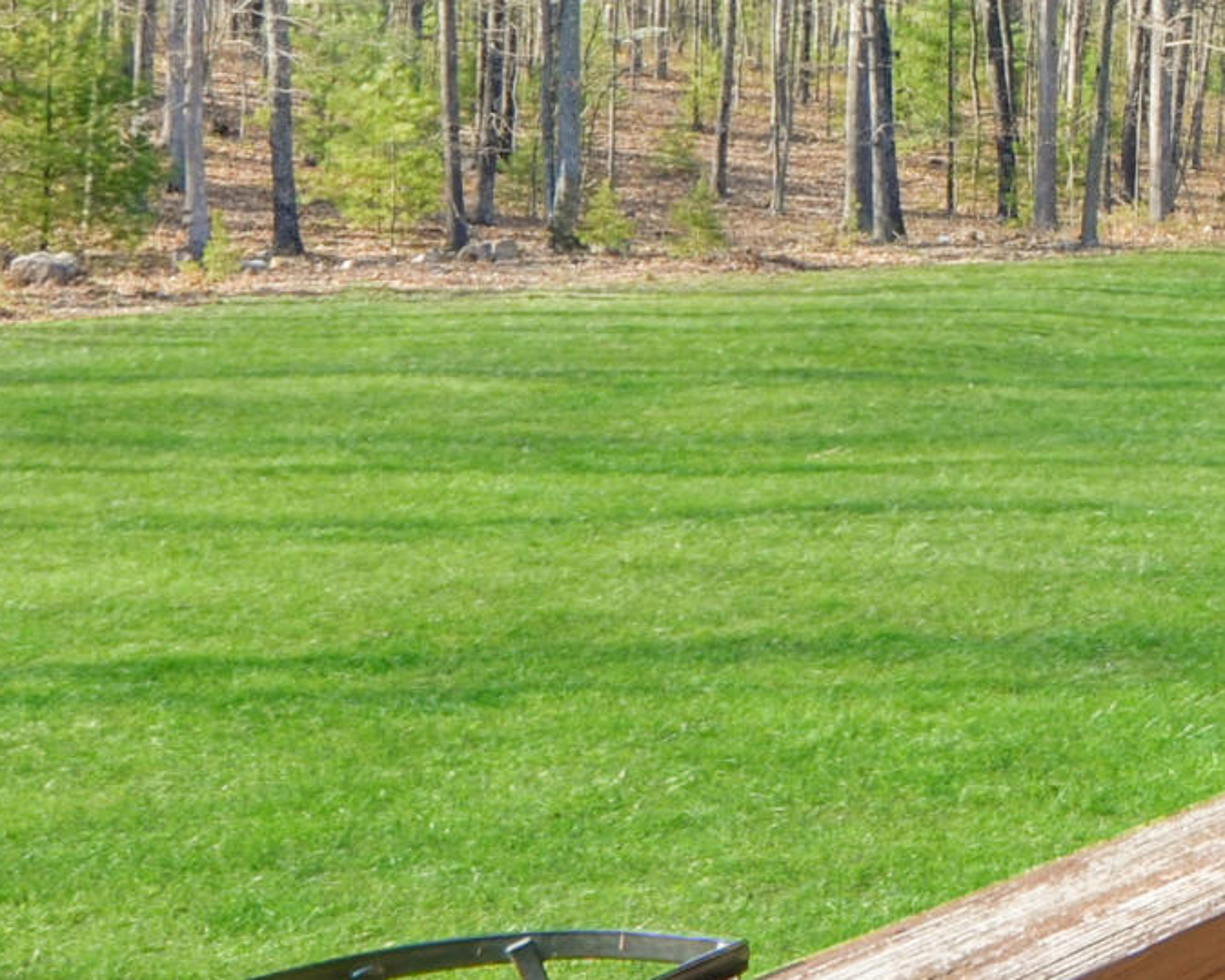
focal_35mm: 72
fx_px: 2611
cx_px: 1467
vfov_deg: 20.6
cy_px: 15
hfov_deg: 24.0
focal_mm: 11.5
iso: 100
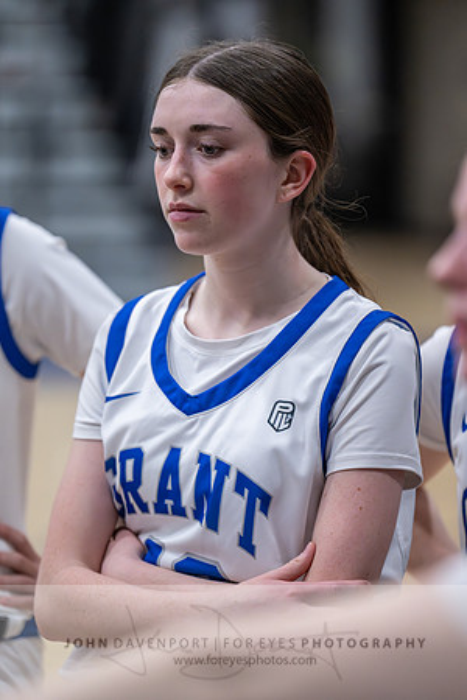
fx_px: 3891
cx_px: 234
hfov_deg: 6.9
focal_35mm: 200
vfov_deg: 10.3
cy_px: 350
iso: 9000
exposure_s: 1/1000
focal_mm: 200
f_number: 2.8
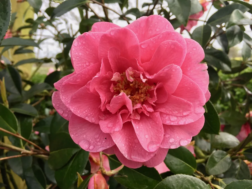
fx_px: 211
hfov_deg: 61.7
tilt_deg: -8.3
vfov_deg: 48.2
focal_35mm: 29
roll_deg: +0.3
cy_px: 94
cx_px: 126
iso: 32
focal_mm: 4.15
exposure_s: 1/514
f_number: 2.2
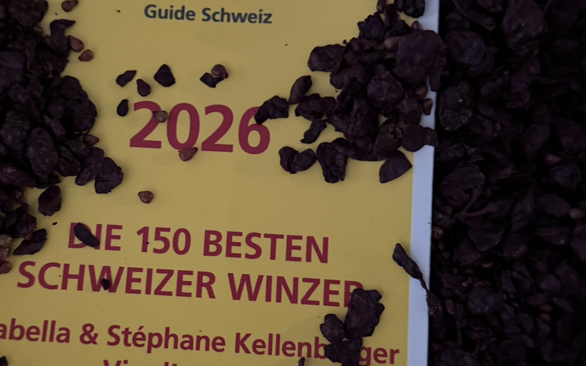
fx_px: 703
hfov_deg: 44.9
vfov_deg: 29.2
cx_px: 220
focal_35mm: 44
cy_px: 185
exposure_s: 1/25
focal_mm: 6.76
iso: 1250
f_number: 1.78
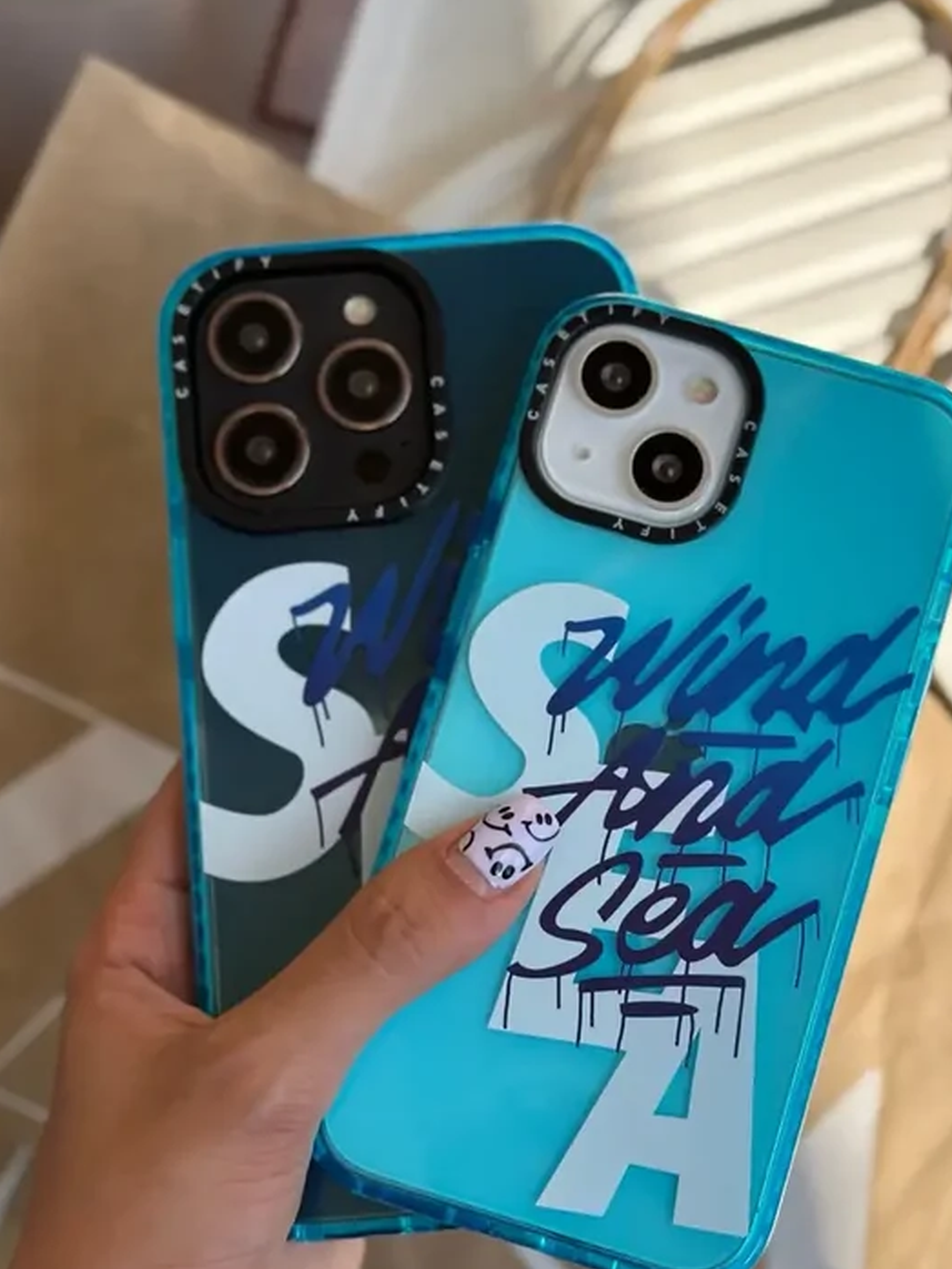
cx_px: 523
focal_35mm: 62
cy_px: 672
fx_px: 2273
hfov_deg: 23.6
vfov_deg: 31.2
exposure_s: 1/4184
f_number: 1.78
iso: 80
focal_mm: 6.86
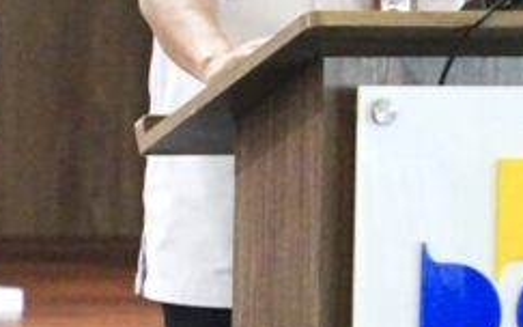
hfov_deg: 2.8
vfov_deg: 1.7
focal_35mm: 756
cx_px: 327
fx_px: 10778
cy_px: -137
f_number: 6.3
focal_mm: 240
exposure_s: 1/125
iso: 10000
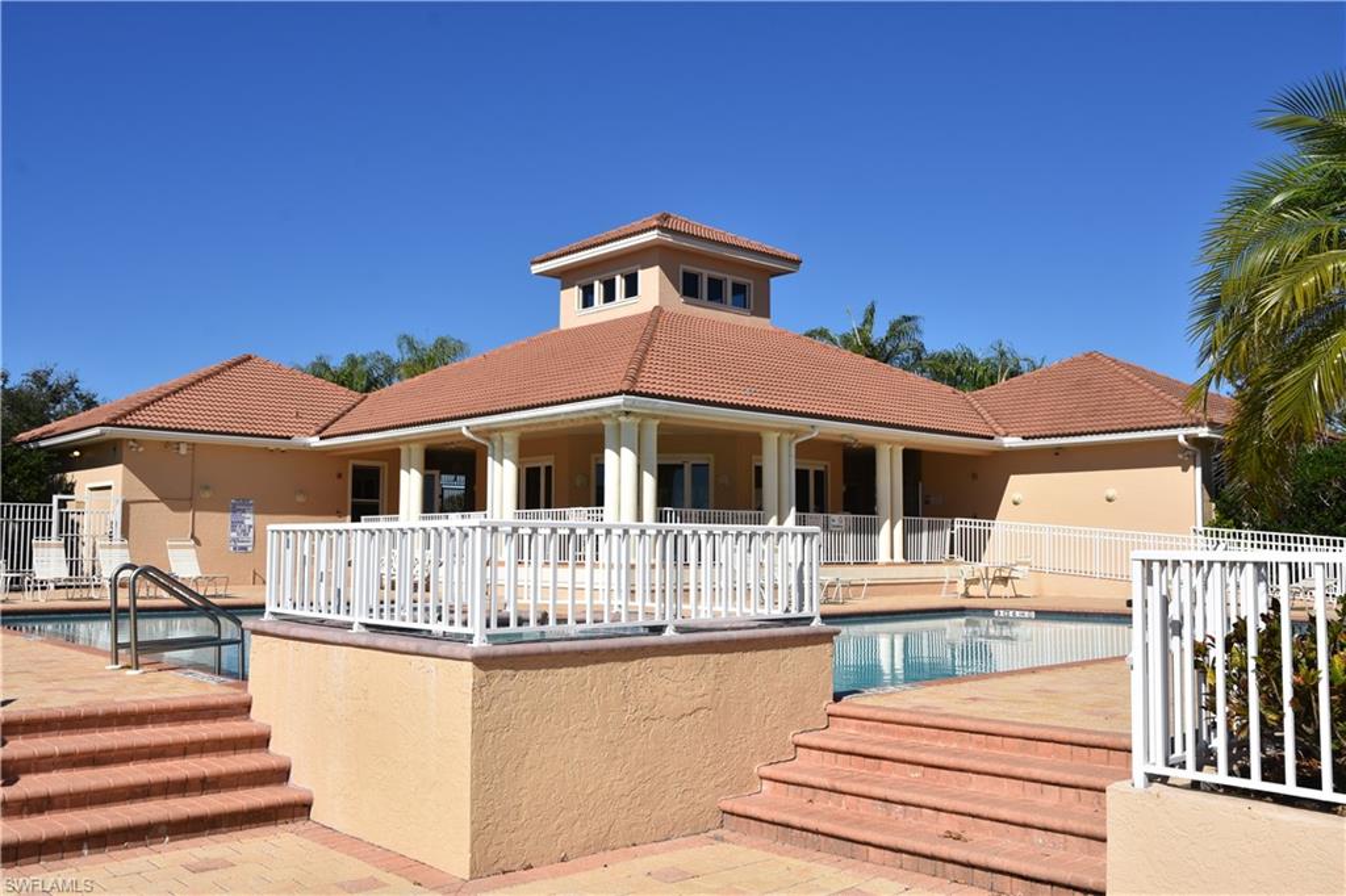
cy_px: 448
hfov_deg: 61.9
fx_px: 1121
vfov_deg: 43.6
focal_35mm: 30
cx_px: 673
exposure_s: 1/250
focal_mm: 20
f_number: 10
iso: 100
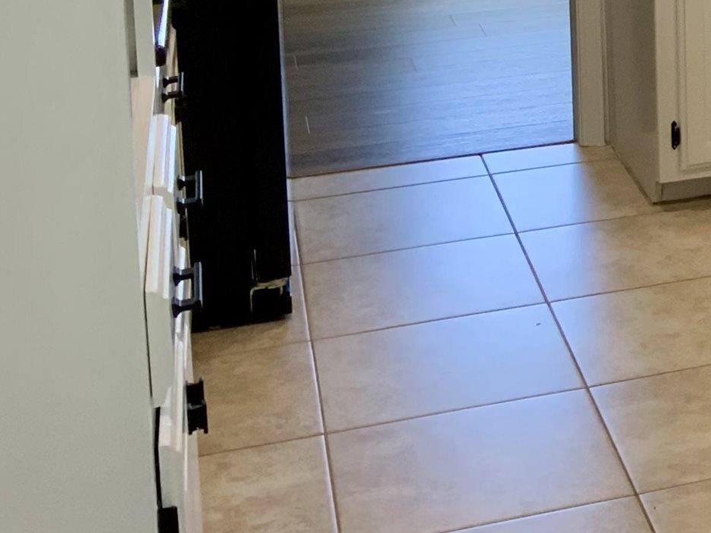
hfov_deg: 18.2
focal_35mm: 95
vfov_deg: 14.6
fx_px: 1951
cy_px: -227
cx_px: 1086
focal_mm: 3
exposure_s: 1/60
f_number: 1.8
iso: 50
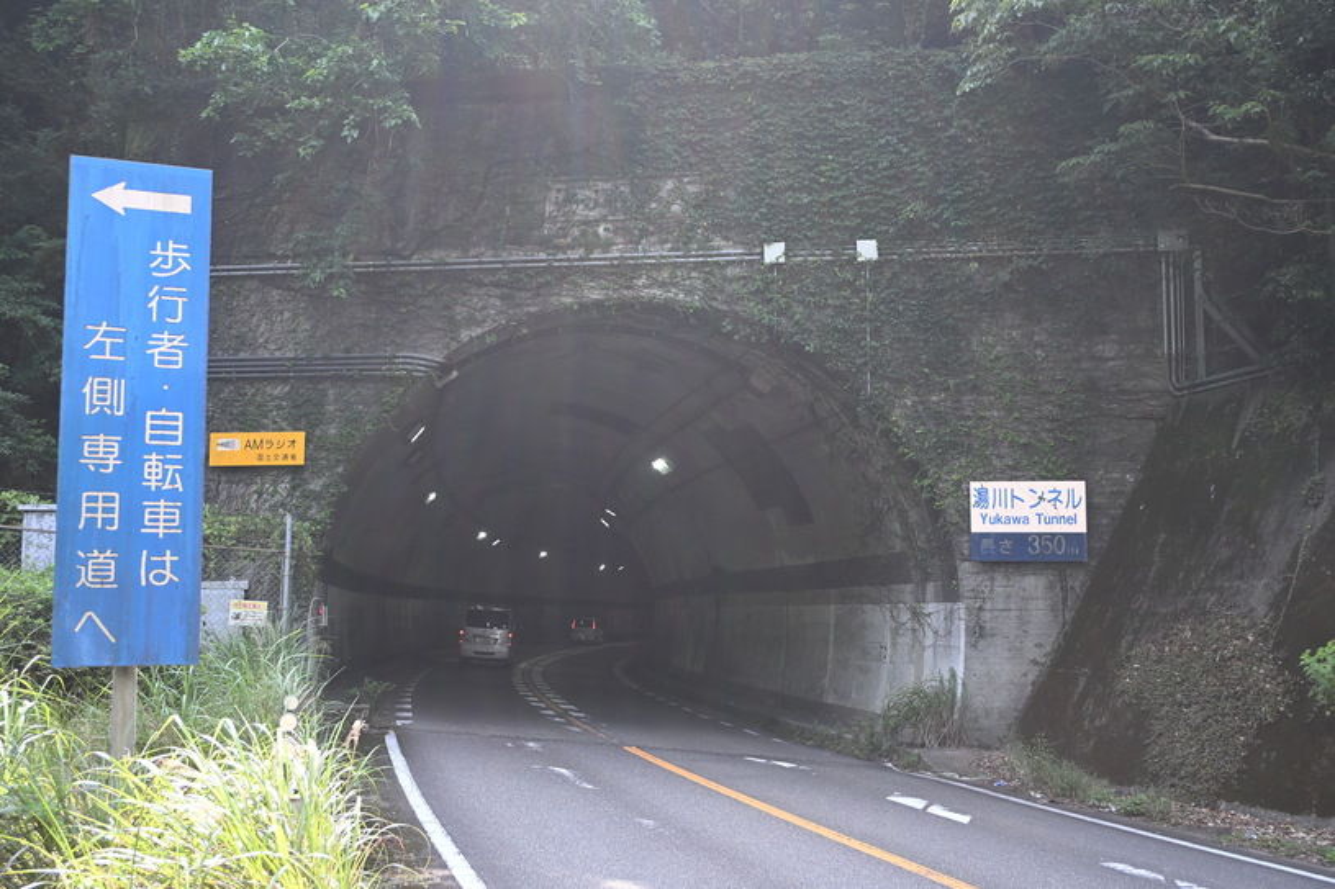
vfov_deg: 34.2
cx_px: 668
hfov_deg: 49.6
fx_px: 1446
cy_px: 444
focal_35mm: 39
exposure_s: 1/250
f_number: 4.5
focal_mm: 26
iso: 280
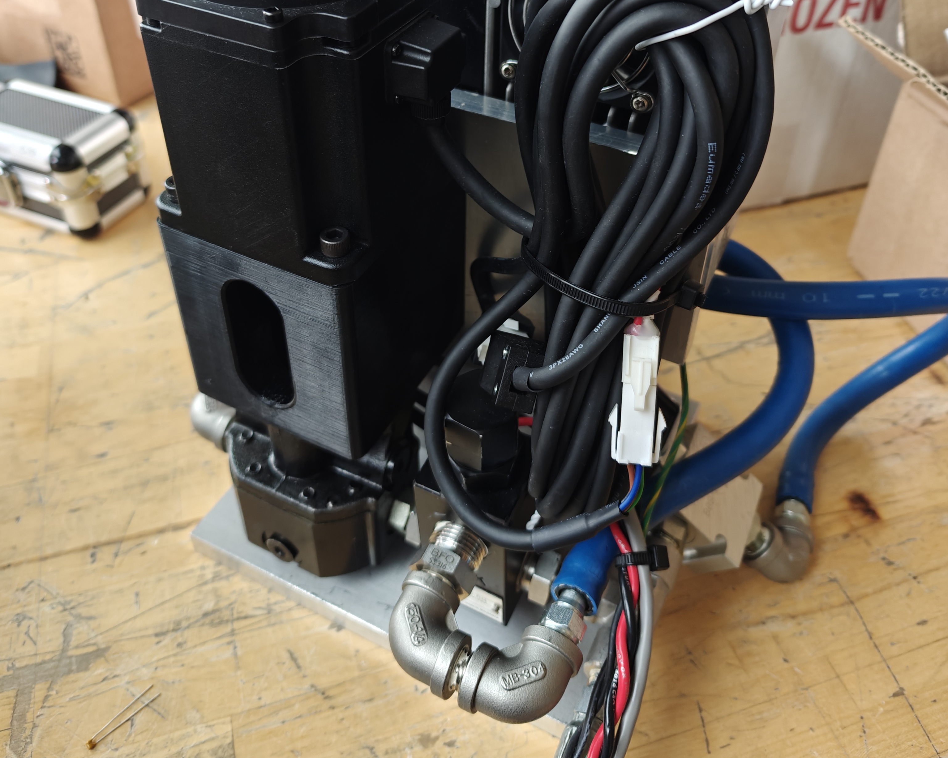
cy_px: 222
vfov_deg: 47.3
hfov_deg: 58.8
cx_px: 474
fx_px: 842
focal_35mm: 30
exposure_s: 1/60
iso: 125
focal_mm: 6.06
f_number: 1.6
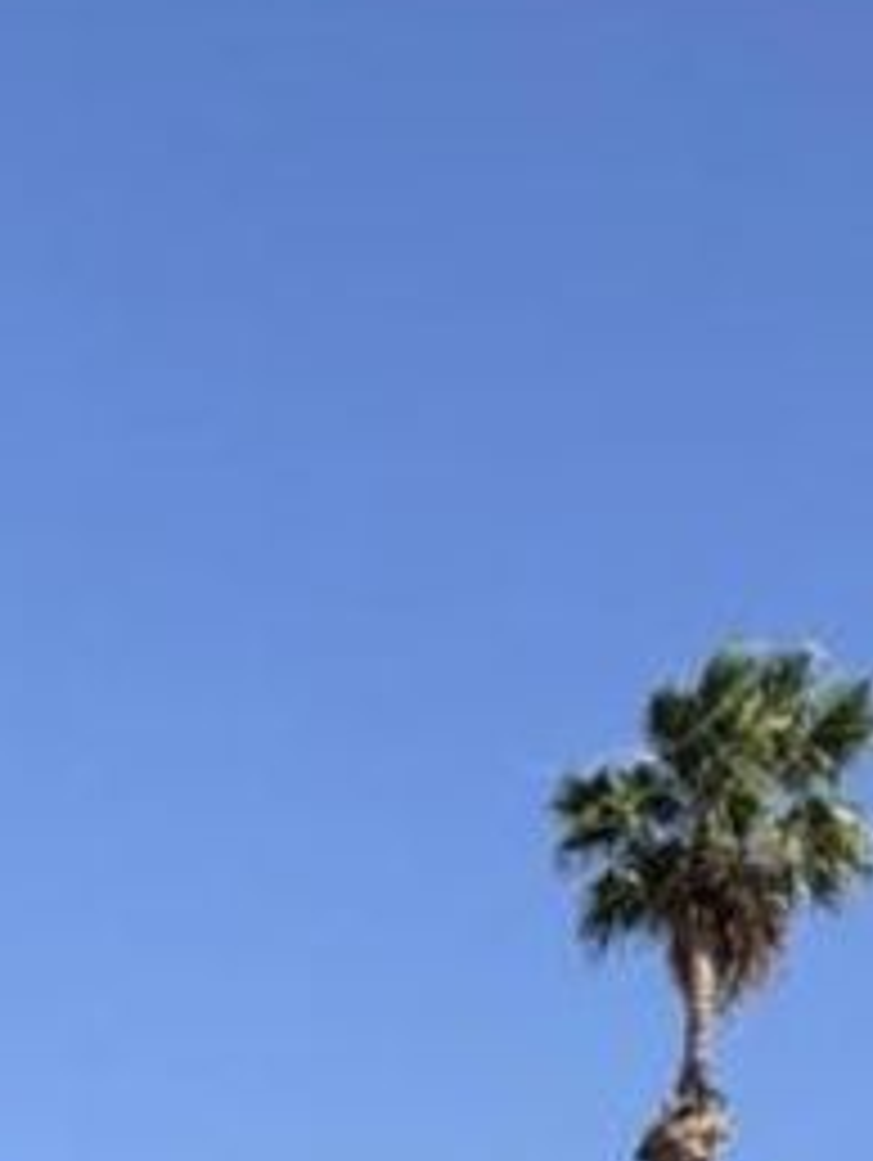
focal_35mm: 74
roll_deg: -0.1
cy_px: 2288
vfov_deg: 18.2
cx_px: -554
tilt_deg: -5.3
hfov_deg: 17.3
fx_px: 2484
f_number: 2.2
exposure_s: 1/770
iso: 32
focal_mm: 2.22
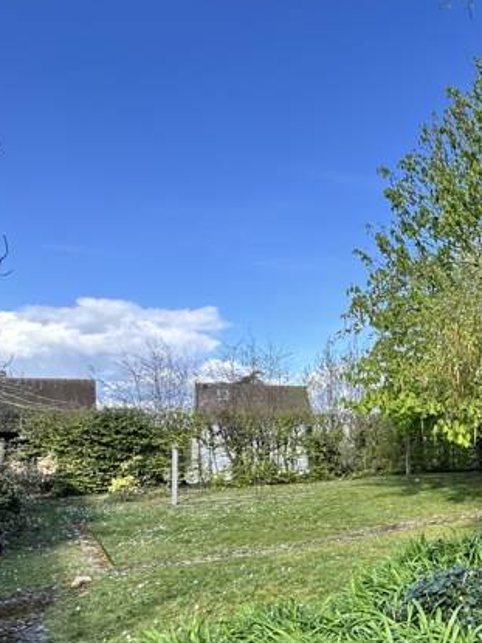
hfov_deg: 41.4
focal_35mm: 27
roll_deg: +1.5
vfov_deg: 64.4
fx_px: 502
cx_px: 525
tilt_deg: +4.8
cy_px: 400
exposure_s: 1/390
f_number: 2.2
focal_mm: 2.22
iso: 40
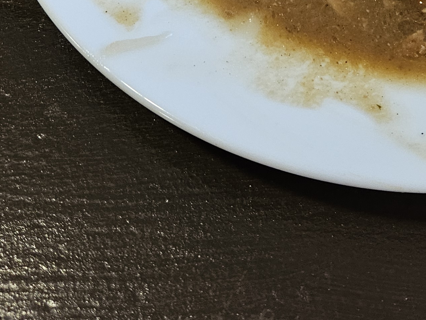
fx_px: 886
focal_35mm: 72
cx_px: 350
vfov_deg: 18.1
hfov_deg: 26.5
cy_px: -165
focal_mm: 5.4
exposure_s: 1/100
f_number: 1.8
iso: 320
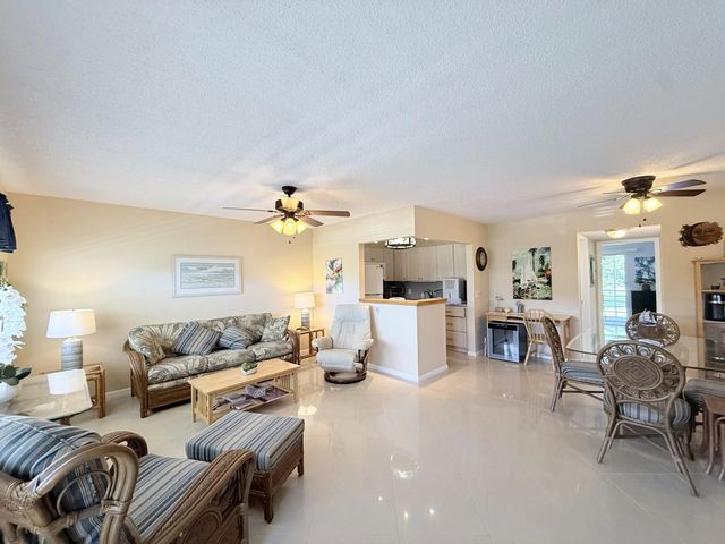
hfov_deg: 102.1
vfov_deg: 85.7
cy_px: 272
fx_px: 293
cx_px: 362
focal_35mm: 14
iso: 250
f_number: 2.2
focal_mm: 2.22
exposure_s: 1/120
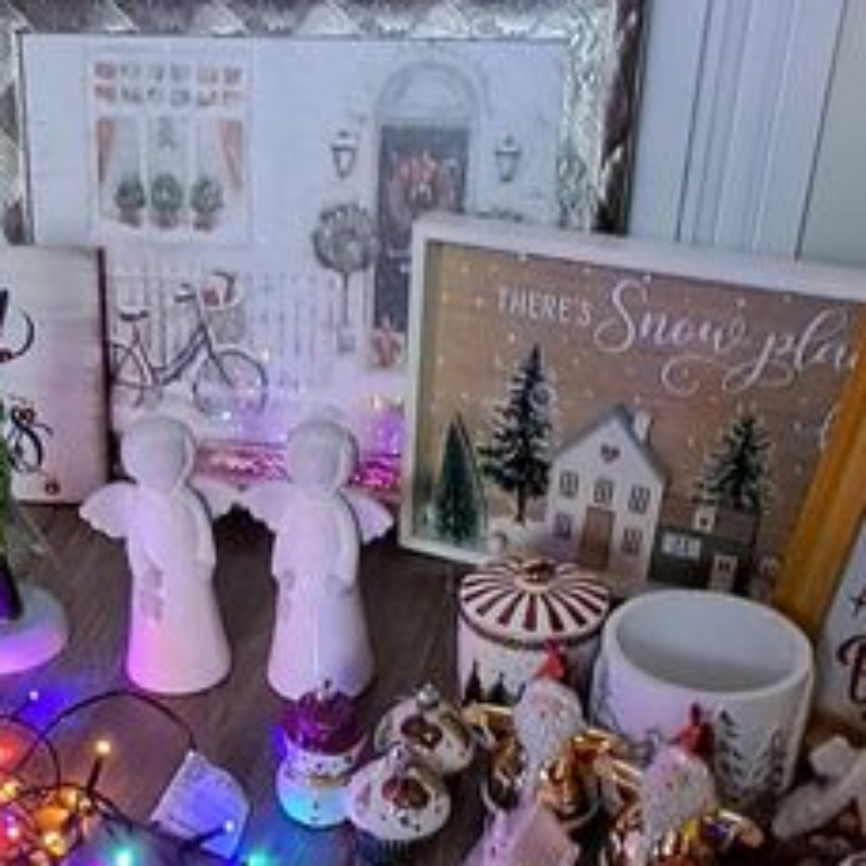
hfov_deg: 44.4
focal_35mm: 37
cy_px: 669
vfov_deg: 43.2
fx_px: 1047
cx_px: 306
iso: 400
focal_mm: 1.64
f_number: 2.2
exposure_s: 1/25
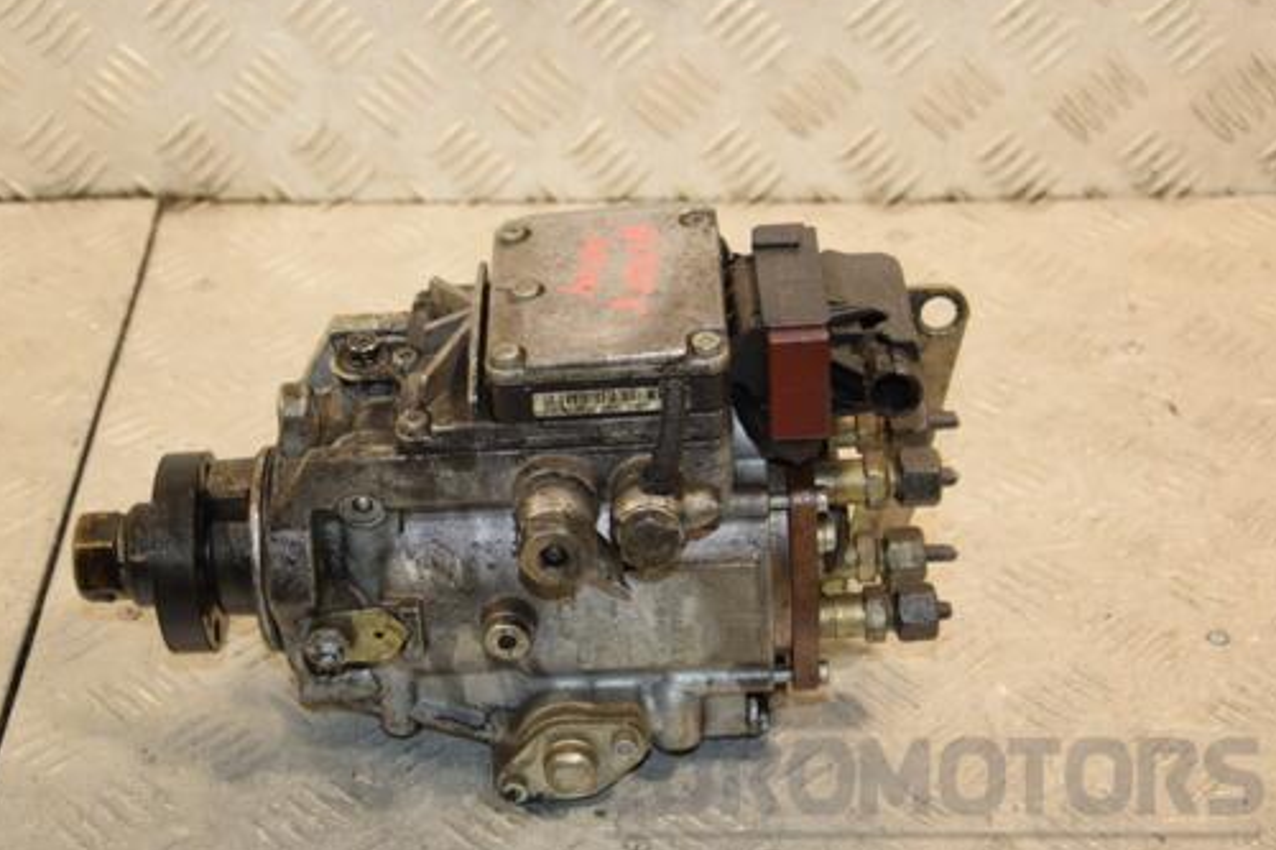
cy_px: 436
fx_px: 2551
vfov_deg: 18.9
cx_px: 546
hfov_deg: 28.1
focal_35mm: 72
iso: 800
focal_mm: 40
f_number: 5
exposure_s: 1/200
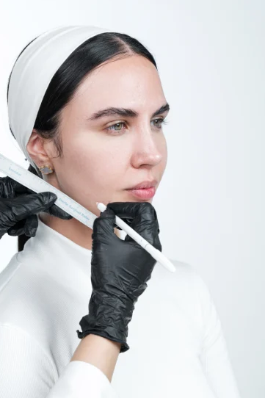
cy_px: 195
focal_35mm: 123
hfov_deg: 11.1
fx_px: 1359
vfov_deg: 16.7
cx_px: 124
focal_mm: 70
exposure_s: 1/160
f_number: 5.6
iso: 500
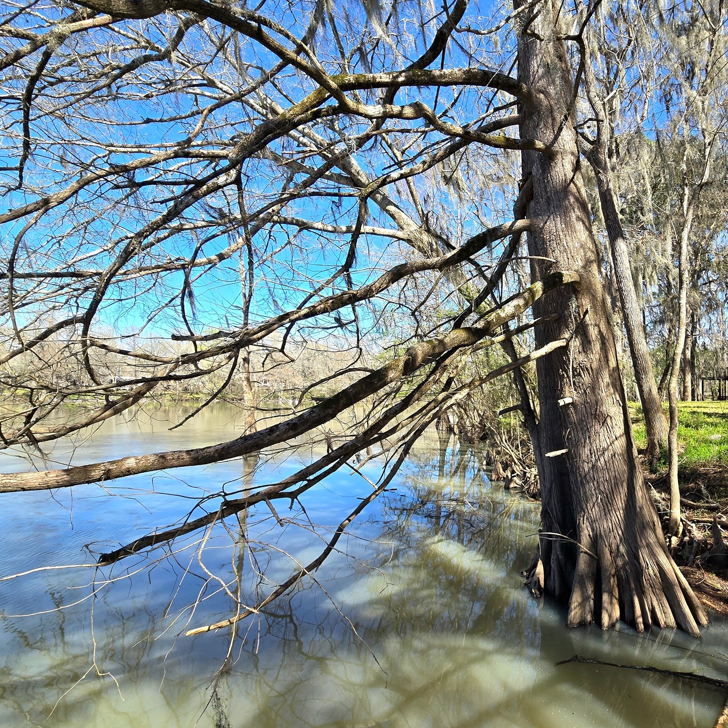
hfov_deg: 82.7
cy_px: 384
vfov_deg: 83.9
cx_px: 446
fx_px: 404
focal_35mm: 17
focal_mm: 2.2
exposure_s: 1/909
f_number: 2.2
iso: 50
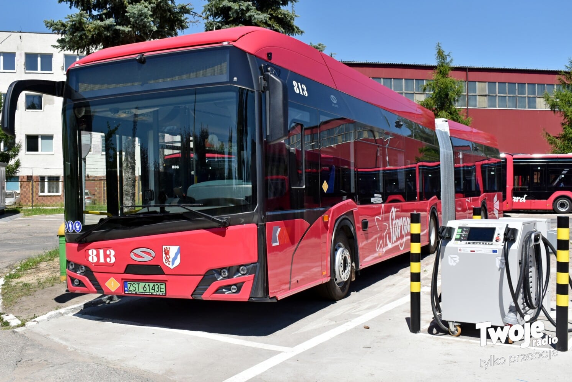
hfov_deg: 49.5
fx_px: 620
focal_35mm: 39
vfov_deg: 34.2
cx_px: 271
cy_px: 184
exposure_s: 1/2000
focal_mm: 24
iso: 400
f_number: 7.1
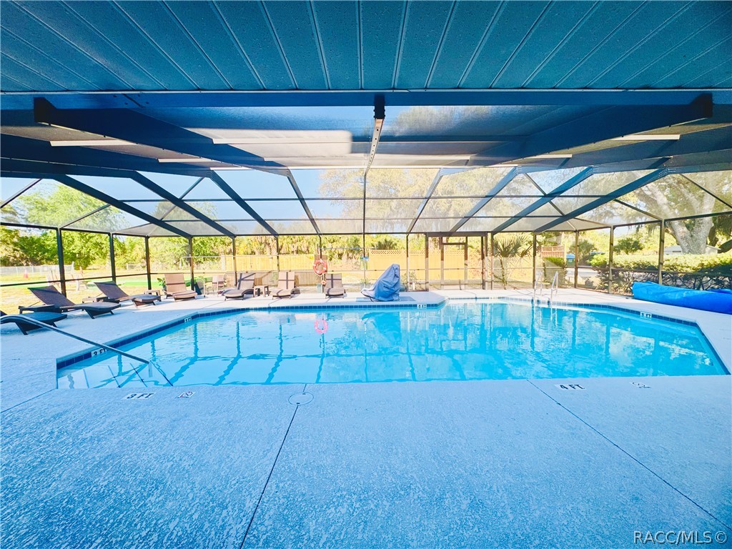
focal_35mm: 14
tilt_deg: -3.4
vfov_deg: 85.7
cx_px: 366
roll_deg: +0.1
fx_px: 296
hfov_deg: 102.1
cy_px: 274
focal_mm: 2.22
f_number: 2.2
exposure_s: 1/359
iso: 40
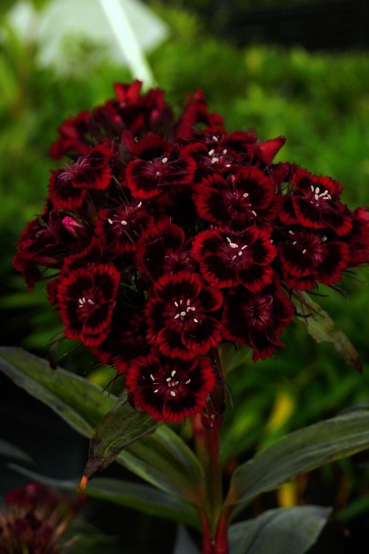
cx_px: 179
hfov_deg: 12.4
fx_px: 1692
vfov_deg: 18.6
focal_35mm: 110
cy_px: 276
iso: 160
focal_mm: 18.8
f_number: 4.5
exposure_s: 1/50
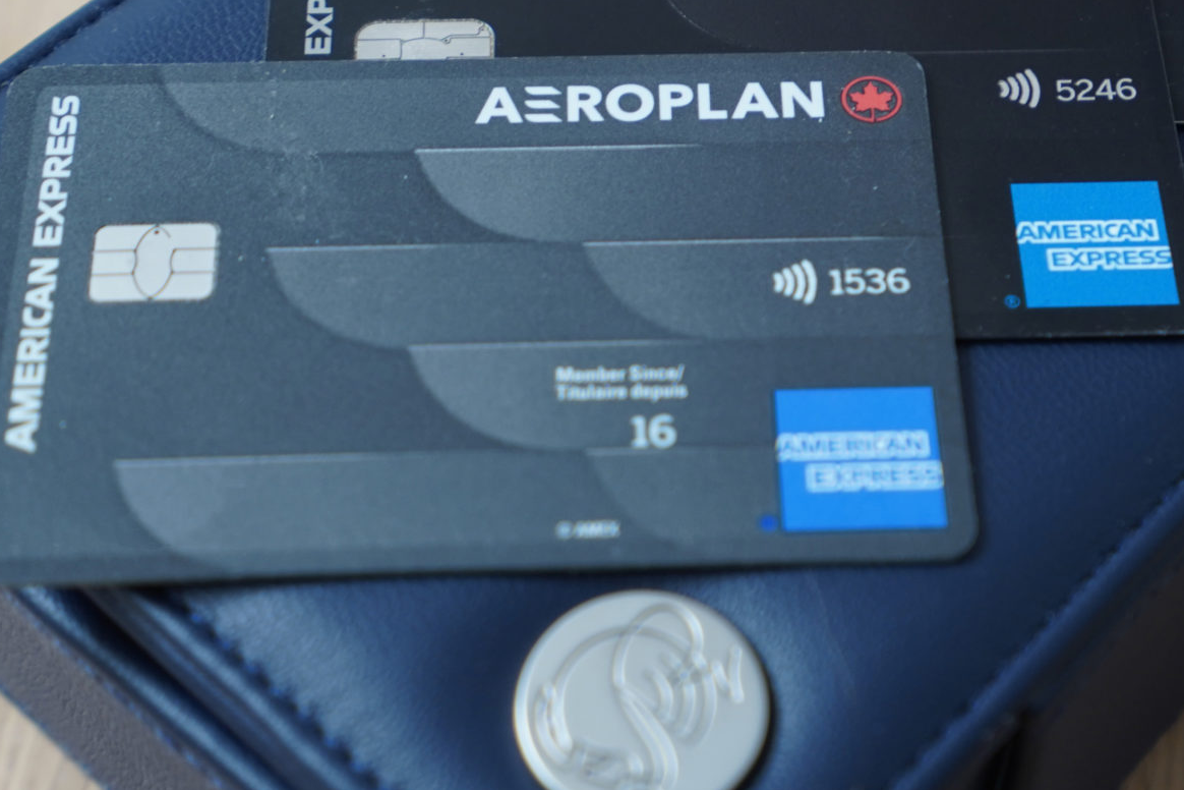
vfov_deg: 17.6
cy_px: 199
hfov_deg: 26.3
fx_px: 2532
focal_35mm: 77
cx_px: 694
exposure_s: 1/13
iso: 640
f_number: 4
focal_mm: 35
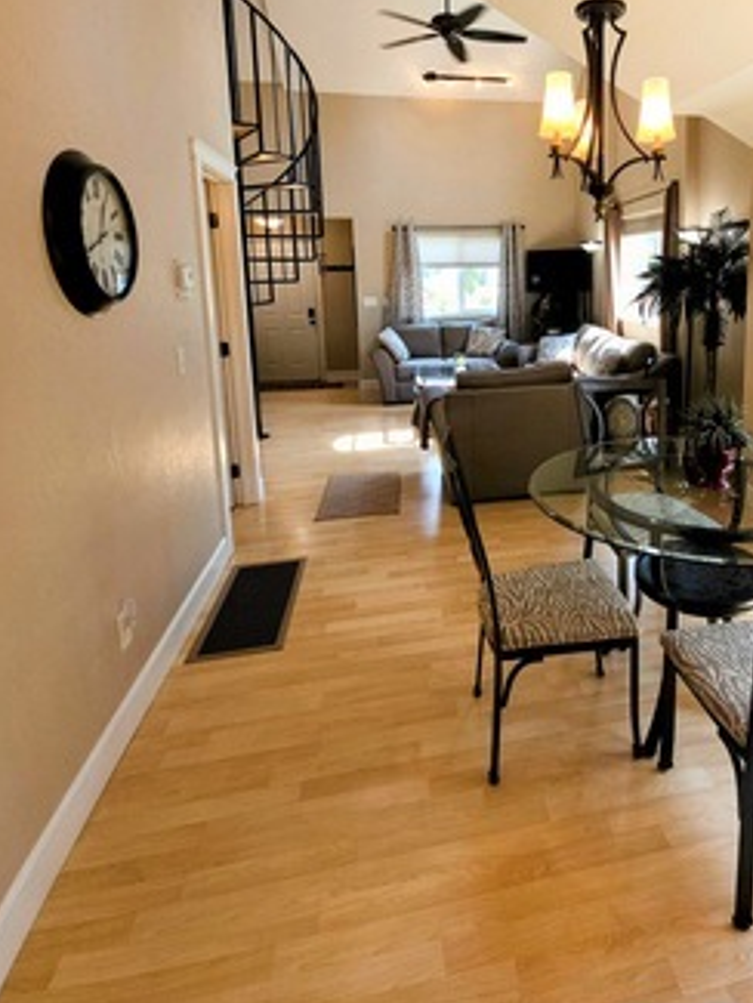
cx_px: 542
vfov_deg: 79.7
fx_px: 580
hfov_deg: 63.1
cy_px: 358
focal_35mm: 20
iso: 50
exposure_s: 1/60
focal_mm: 2.2
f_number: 2.2
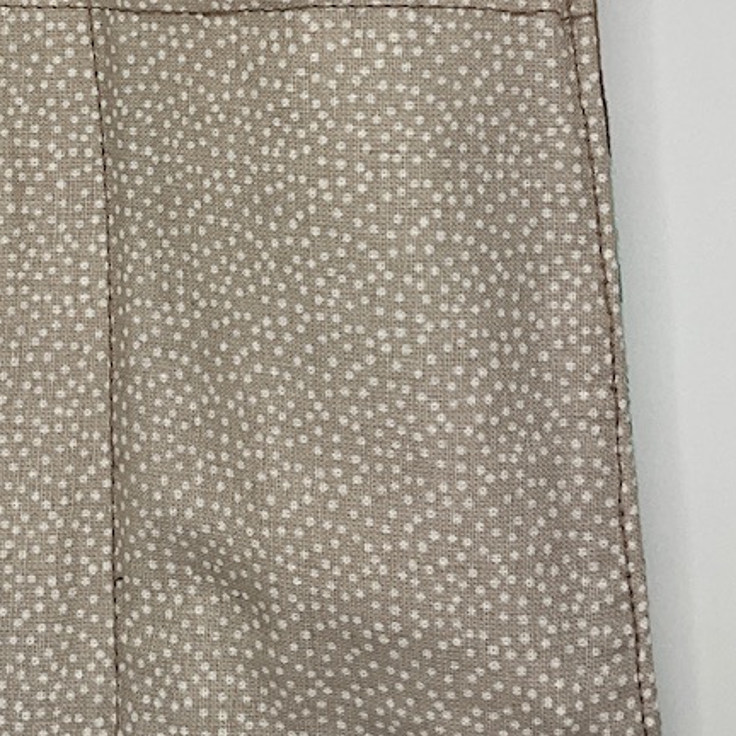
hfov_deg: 22.5
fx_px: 1828
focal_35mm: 76
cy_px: 72
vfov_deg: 22.2
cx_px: 157
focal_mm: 3
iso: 25
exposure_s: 1/320
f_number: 1.8
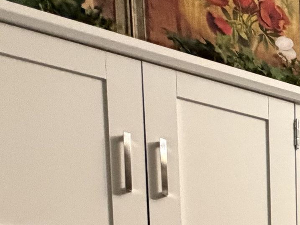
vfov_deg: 19.6
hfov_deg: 19.5
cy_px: 378
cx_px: 589
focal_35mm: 60
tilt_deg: -6.7
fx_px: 520
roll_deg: -2.8
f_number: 2.2
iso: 500
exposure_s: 1/60
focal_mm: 2.22
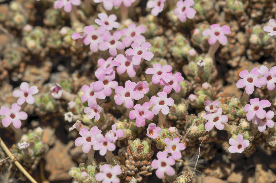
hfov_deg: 10.3
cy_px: 92
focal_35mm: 200
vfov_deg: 6.9
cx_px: 138
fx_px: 1532
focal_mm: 200
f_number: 22
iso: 250
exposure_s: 1/800
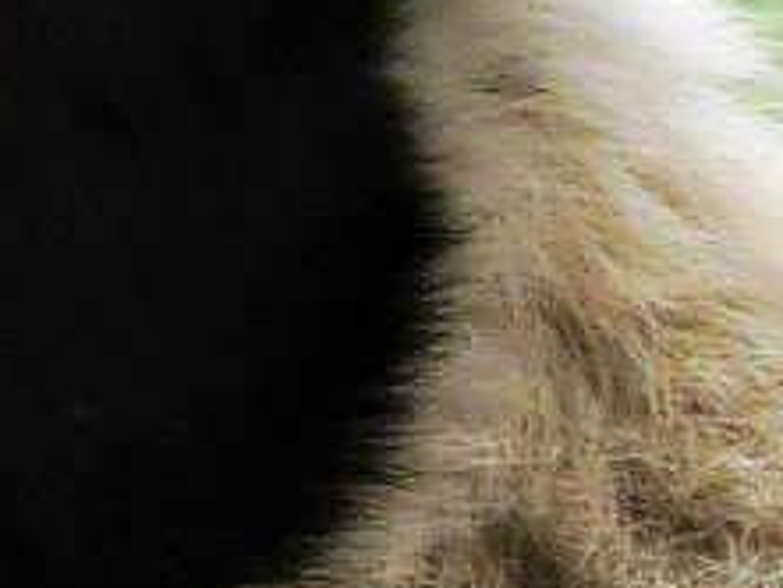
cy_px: 103
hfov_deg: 0.3
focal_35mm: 5789
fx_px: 131016
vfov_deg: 0.3
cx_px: -889
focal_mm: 142.7
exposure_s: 1/400
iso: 180
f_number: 5.2
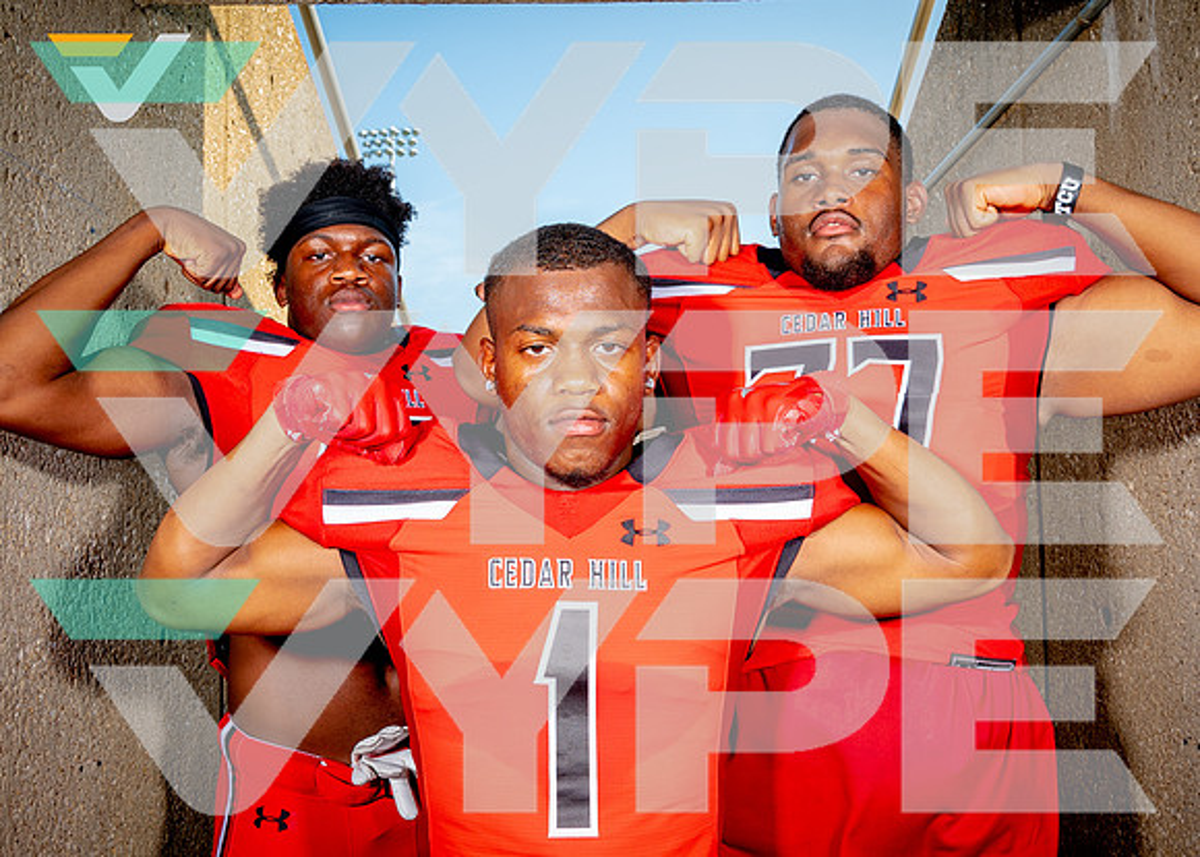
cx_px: 614
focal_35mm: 34
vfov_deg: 40.7
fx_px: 1153
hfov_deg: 55.0
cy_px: 439
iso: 200
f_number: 8
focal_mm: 24
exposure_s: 1/125
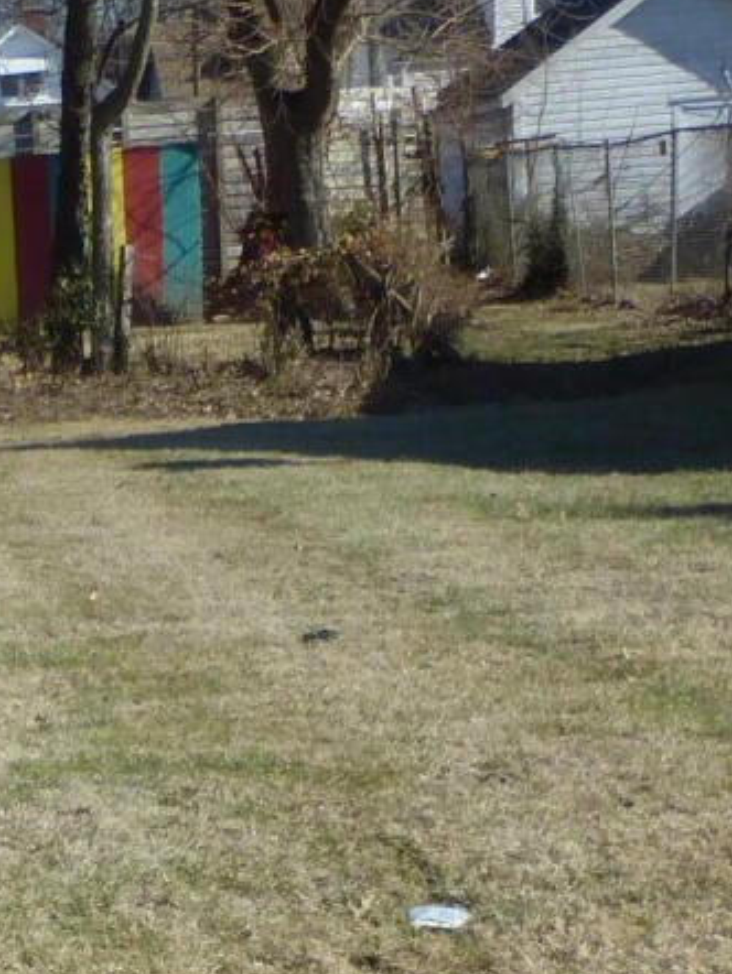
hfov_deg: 12.7
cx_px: -243
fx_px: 3183
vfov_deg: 16.5
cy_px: 1234
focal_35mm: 113
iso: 100
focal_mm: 4.3
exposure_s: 1/800
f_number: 4
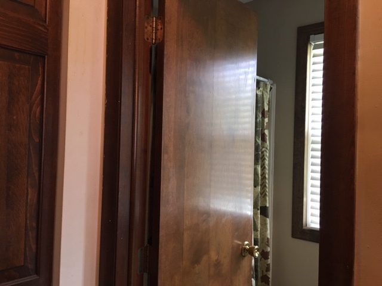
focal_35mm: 29
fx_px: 320
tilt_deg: +1.9
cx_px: 191
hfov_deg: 61.7
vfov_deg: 48.2
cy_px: 143
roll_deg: -2.0
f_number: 2.2
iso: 64
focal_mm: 4.15
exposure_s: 1/15
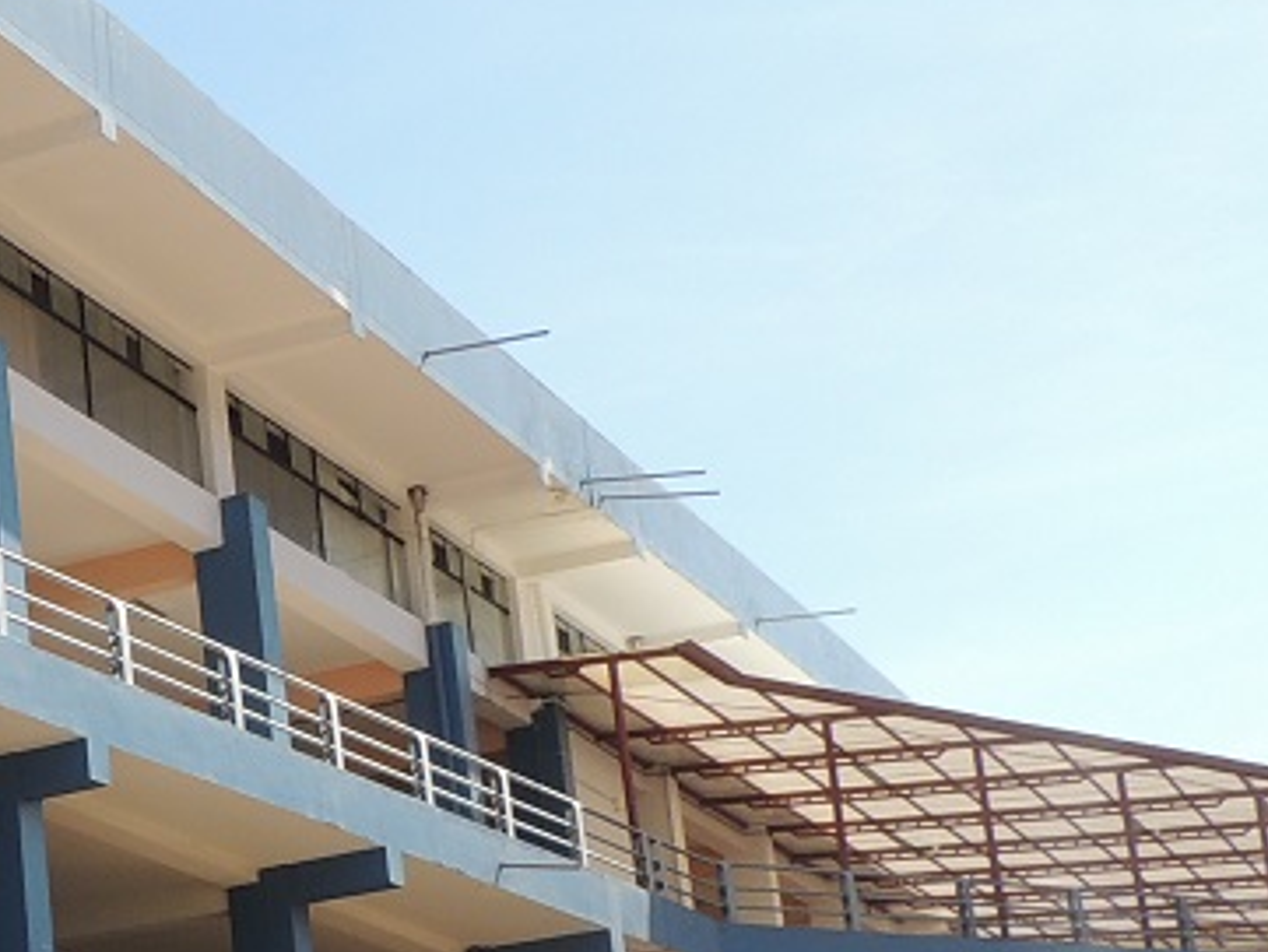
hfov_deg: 21.3
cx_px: -288
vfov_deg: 17.2
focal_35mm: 85
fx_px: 3115
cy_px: 794
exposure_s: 1/1000
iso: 100
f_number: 3
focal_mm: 4.3
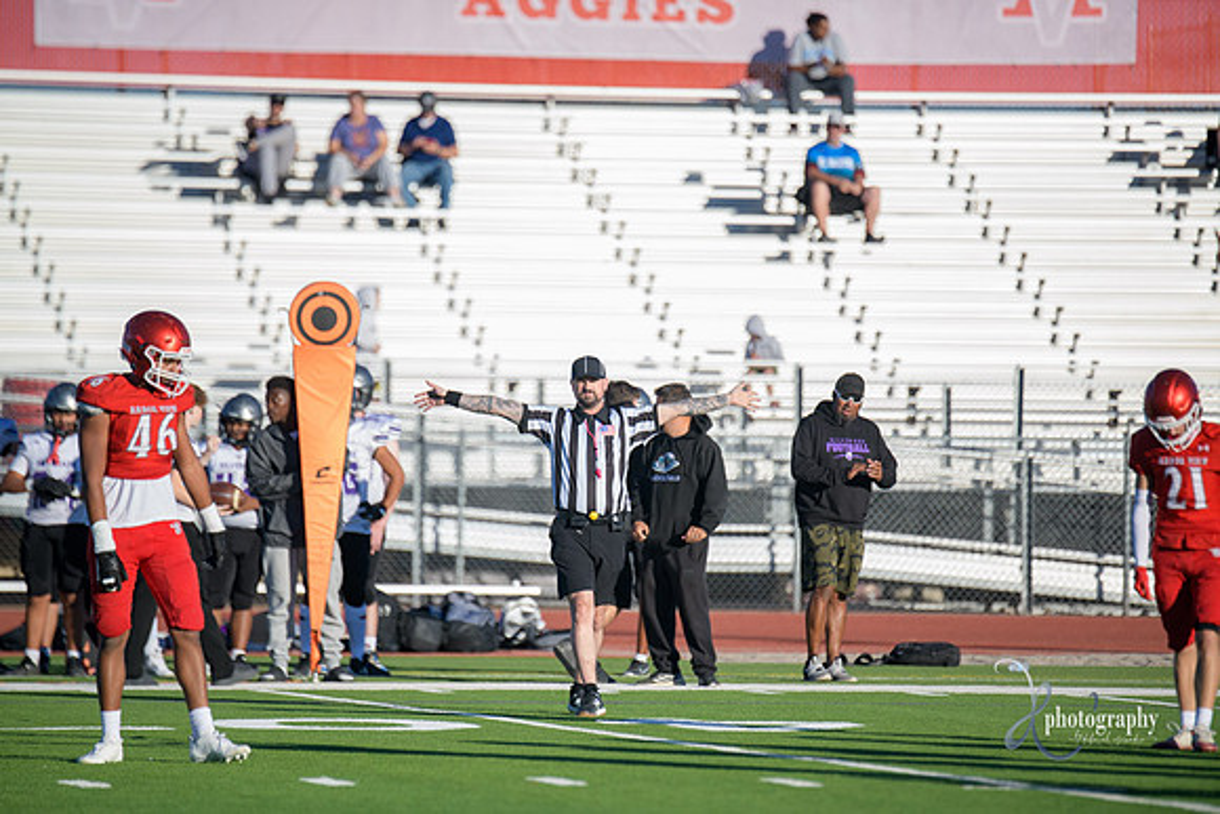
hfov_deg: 6.9
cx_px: 610
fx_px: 10169
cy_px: 407
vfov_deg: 4.6
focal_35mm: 300
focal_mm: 300
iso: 800
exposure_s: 1/8000
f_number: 2.8
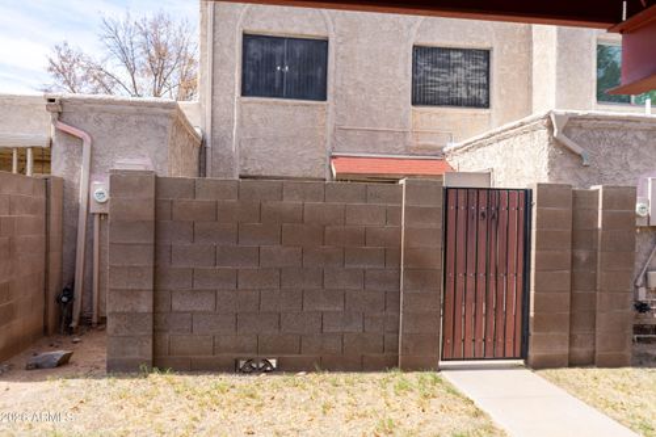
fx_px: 510
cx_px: 328
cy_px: 218
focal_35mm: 28
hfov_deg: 65.5
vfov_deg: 46.4
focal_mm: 28
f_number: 6.3
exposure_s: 1/200
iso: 100
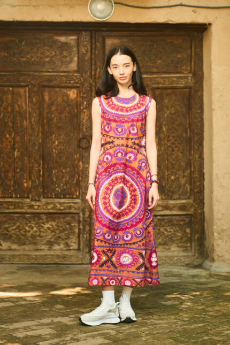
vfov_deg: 28.8
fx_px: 671
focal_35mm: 70
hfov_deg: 19.5
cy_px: 172
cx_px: 115
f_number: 2.8
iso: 800
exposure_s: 1/160
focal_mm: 70
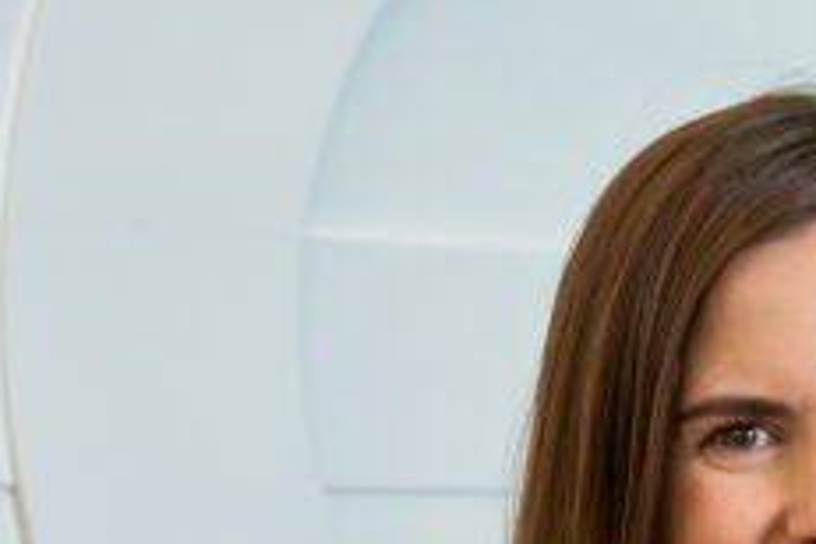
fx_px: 4057
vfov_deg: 7.5
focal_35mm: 179
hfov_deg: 11.5
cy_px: 968
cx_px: 565
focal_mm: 46
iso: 800
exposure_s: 1/80
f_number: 4.5
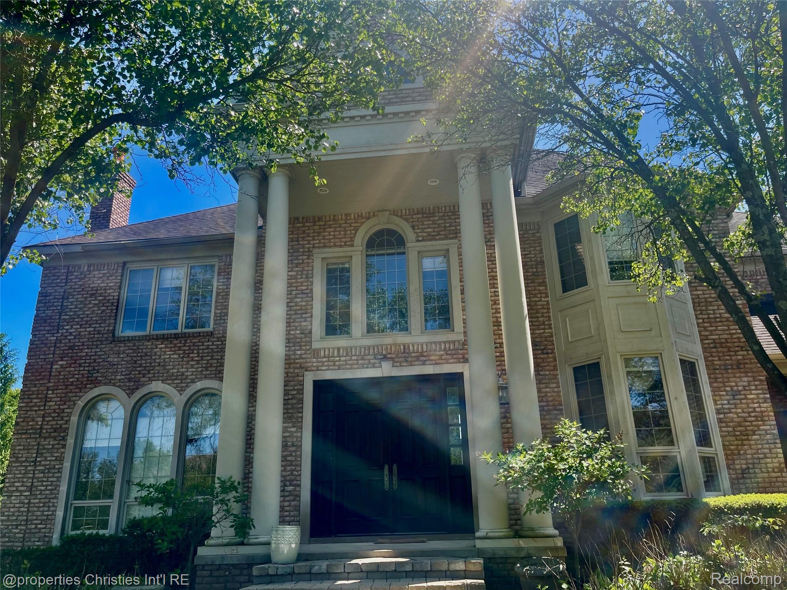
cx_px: 394
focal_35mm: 25
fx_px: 568
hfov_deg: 69.4
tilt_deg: +19.6
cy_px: 295
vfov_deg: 54.9
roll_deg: +1.4
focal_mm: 5.1
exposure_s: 1/1188
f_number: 1.6
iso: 32
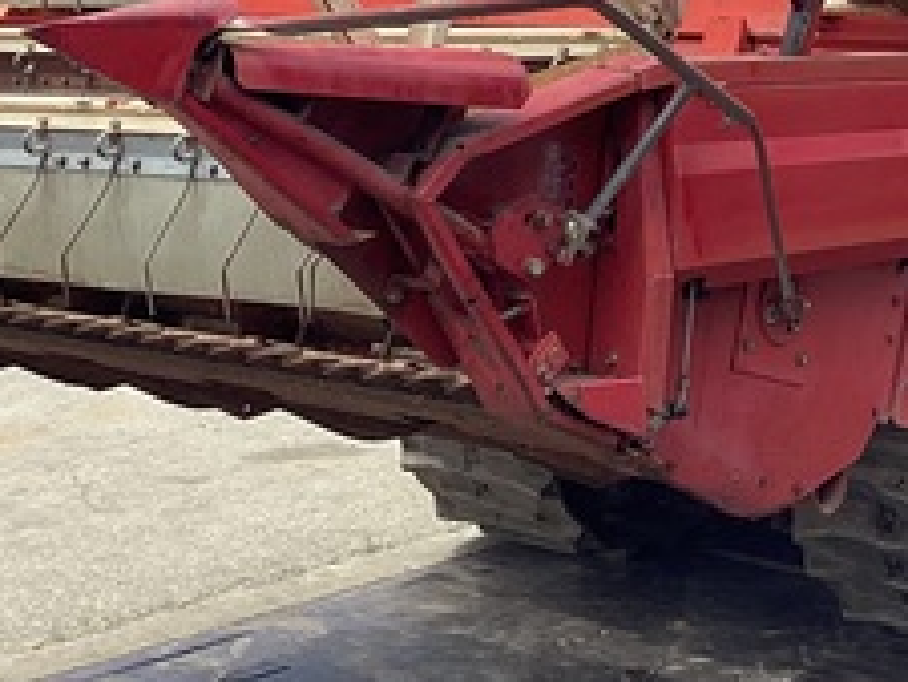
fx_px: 2283
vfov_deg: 16.6
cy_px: -30
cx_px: 736
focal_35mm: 87
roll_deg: +0.0
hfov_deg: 22.2
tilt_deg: -0.4
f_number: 2.4
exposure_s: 1/741
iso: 25
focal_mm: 3.3
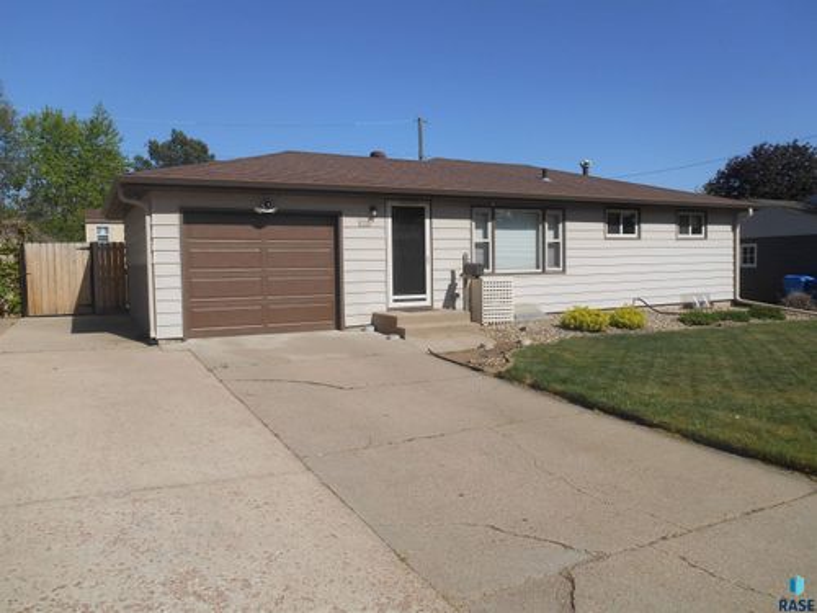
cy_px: 306
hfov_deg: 67.3
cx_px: 408
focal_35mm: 26
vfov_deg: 53.1
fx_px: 614
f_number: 3.4
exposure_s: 1/1600
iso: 80
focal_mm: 4.7
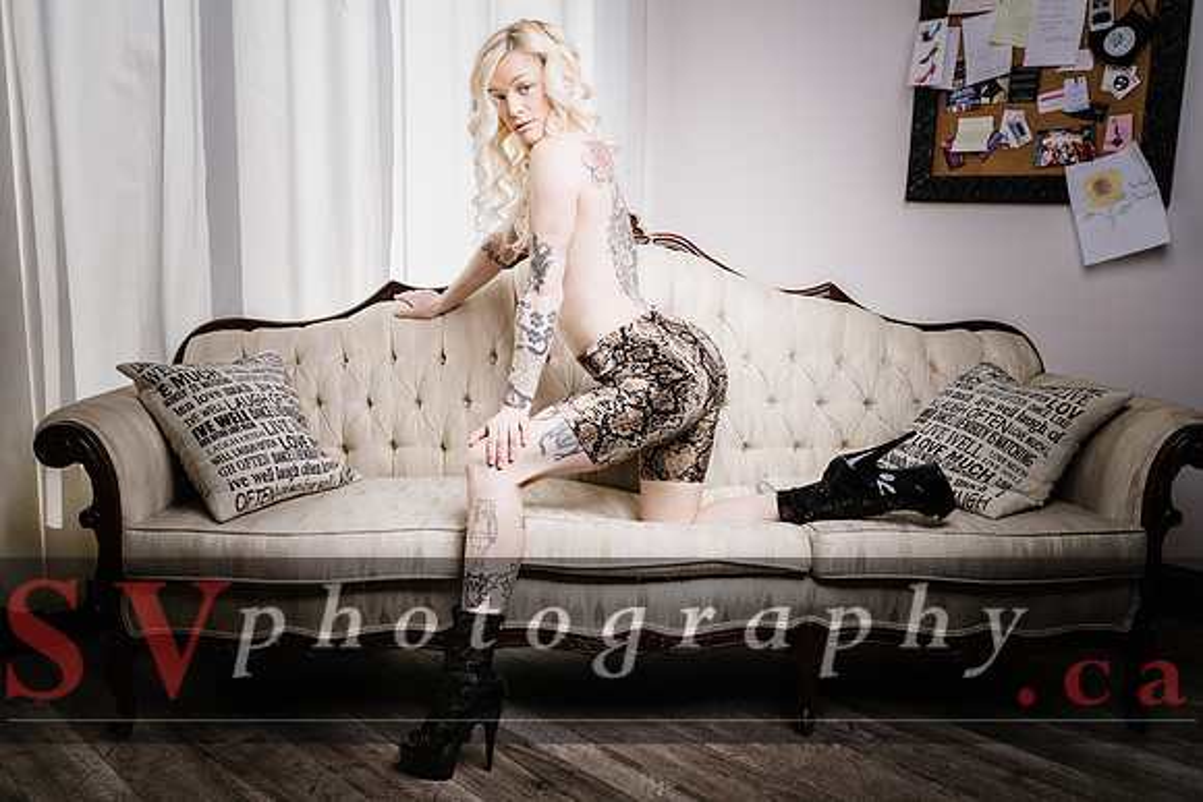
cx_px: 562
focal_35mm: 30
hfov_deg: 62.1
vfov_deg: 43.8
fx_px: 997
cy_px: 375
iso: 64
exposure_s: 1/200
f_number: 5
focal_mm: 28
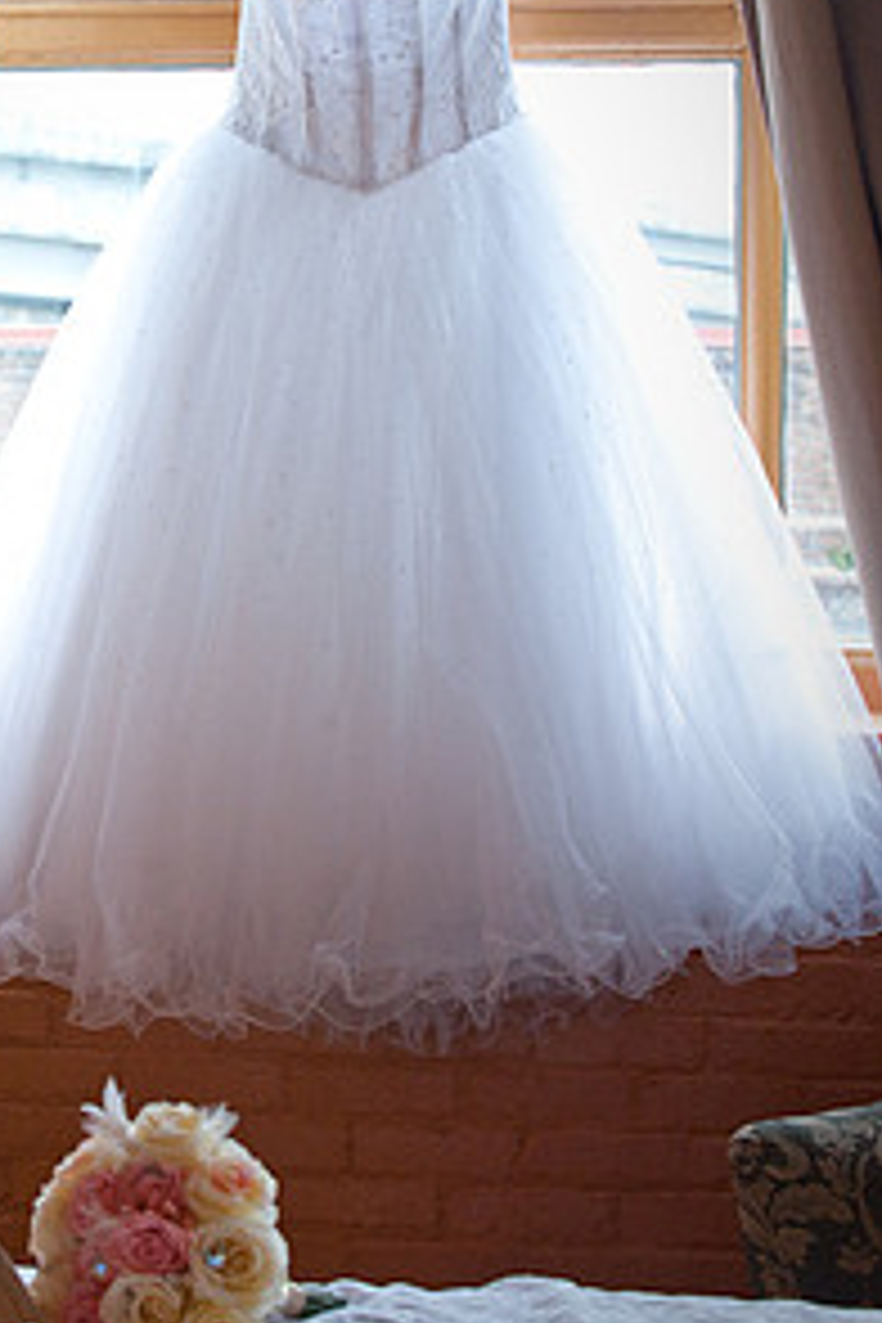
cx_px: 214
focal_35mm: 107
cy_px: 549
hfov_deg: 12.8
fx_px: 3932
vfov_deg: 19.1
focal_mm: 70
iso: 1250
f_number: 5.6
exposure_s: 1/160
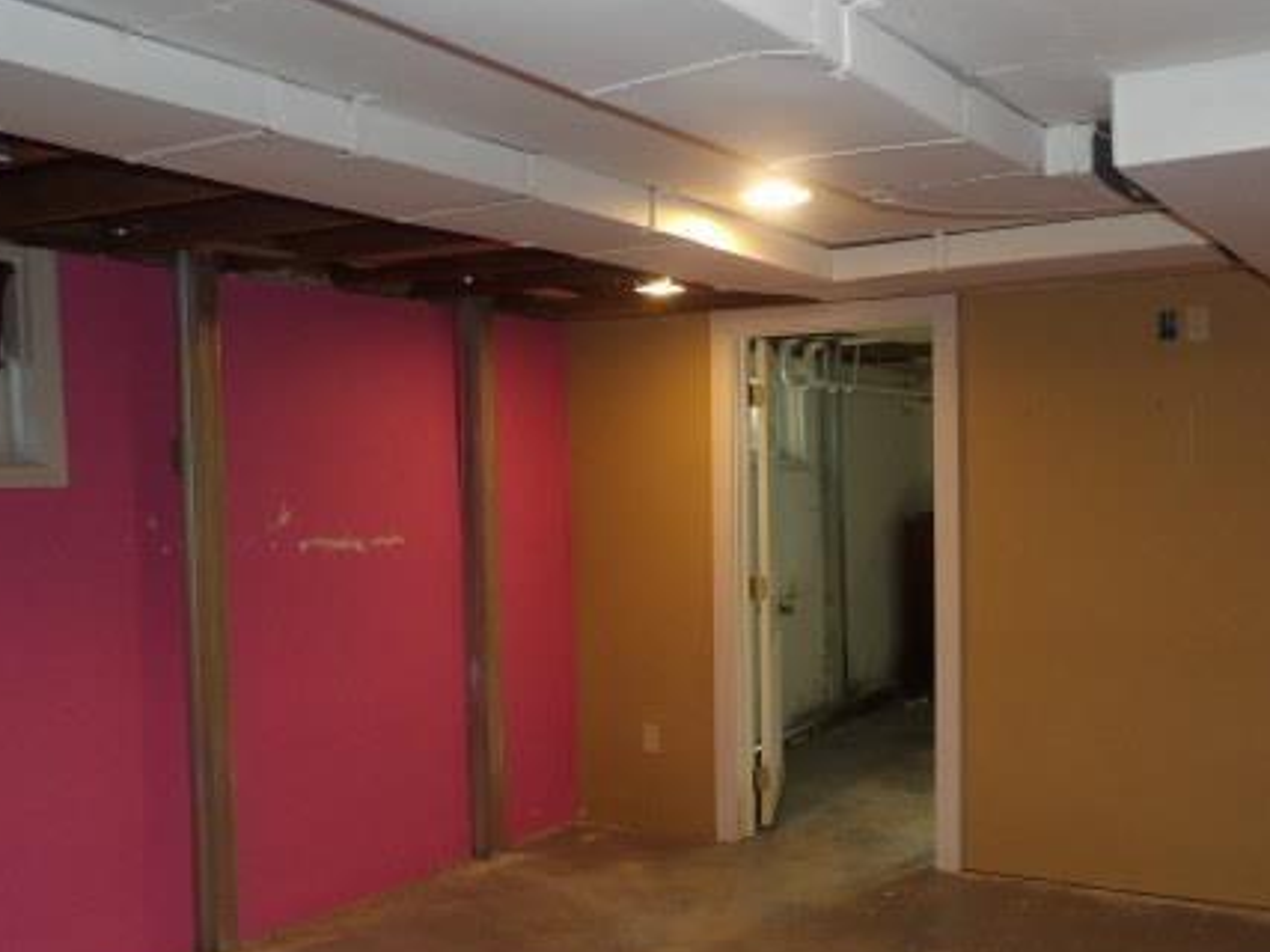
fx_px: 1320
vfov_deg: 39.6
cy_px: 512
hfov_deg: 50.7
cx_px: 809
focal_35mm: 36
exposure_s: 1/31
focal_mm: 4.3
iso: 200
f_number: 3.2
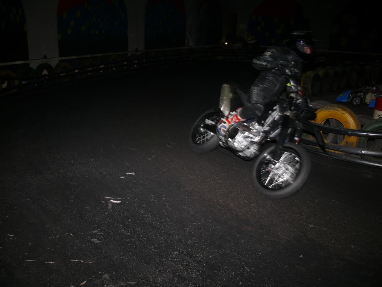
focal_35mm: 35
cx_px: 191
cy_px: 144
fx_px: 386
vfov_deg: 40.7
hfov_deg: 52.6
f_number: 2.8
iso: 100
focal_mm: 7.4
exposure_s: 1/30
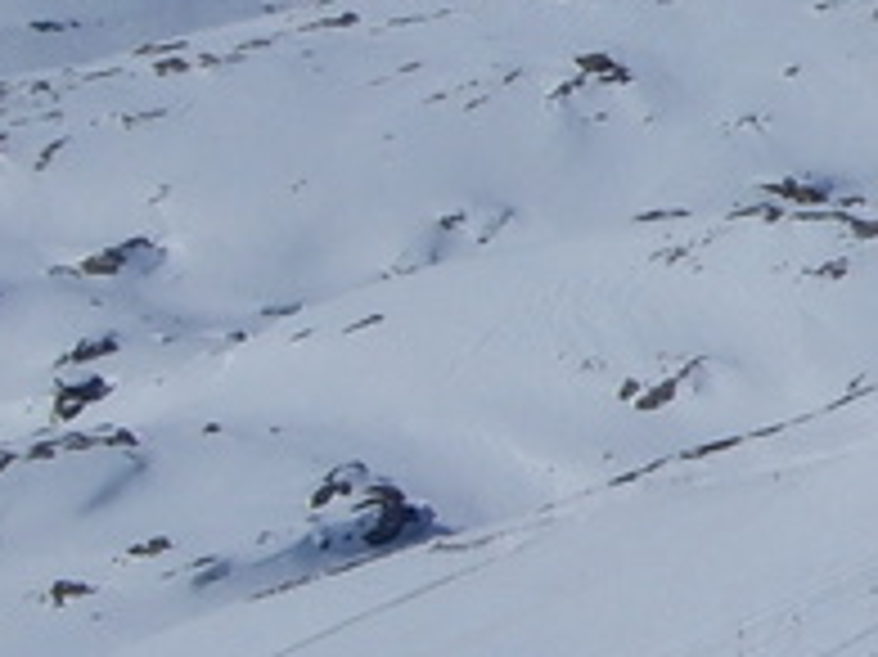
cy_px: -45
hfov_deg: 3.1
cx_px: 2035
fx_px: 15817
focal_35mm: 624
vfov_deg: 2.4
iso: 80
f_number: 6.3
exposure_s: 1/2000
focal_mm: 16.9
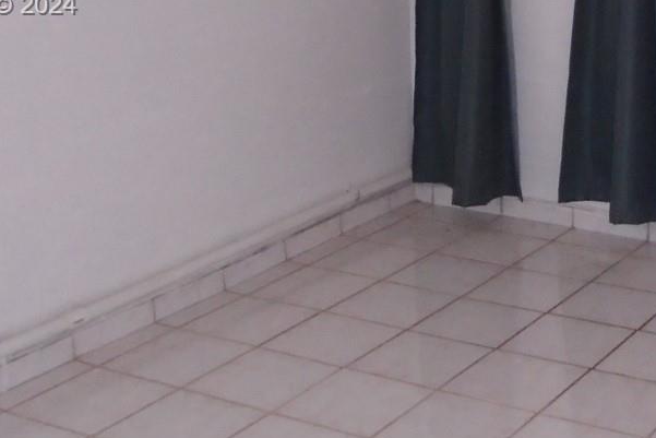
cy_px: 7
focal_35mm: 72
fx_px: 1312
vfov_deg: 18.5
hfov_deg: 26.9
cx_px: 610
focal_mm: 4.6
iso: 400
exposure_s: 1/30
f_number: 3.2
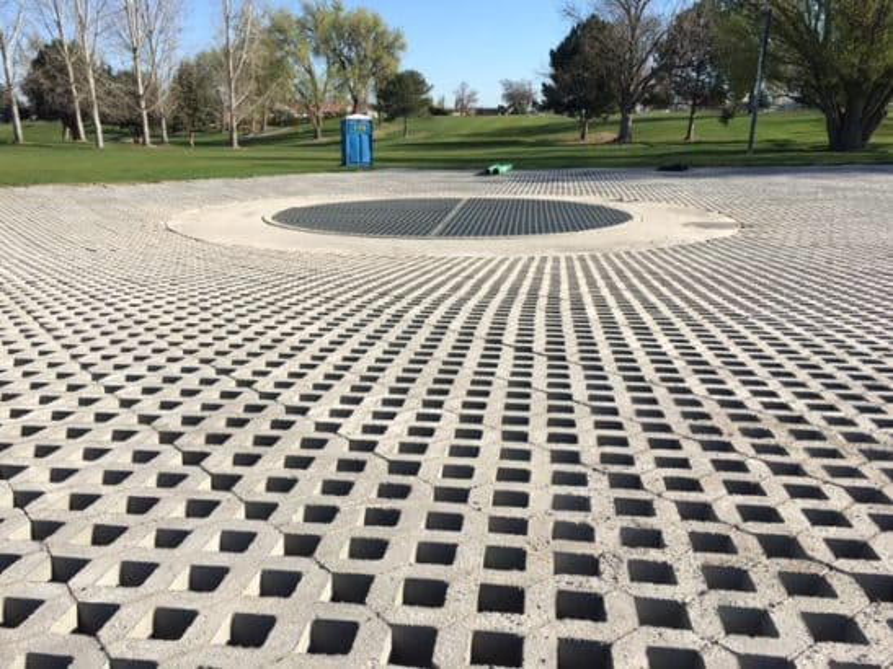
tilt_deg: -16.2
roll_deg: +0.0
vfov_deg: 48.2
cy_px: 334
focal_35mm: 29
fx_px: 748
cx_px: 446
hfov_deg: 61.7
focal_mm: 4.15
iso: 25
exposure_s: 1/1241
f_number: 2.2
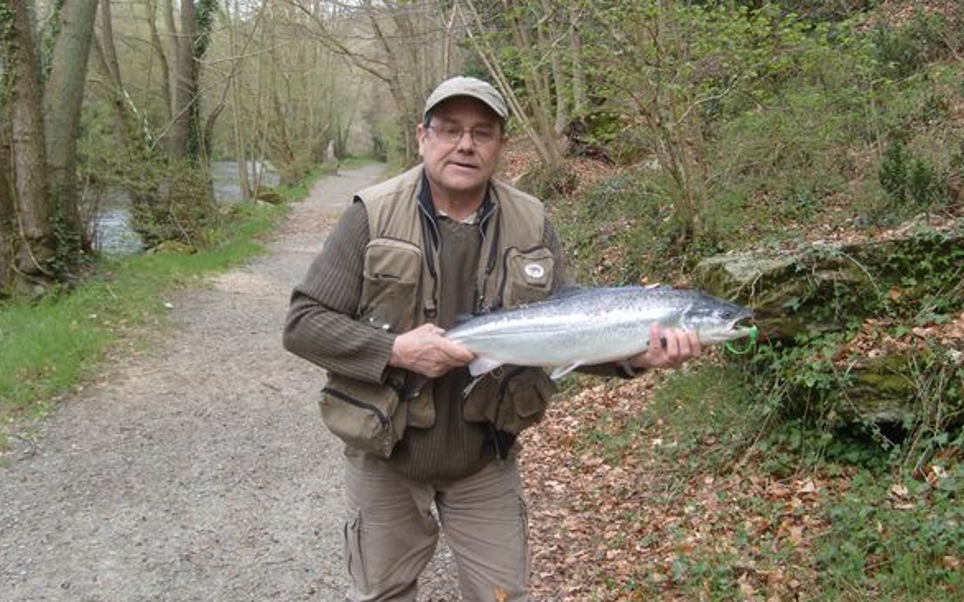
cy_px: 298
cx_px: 484
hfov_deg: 51.6
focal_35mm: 38
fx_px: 998
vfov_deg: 33.6
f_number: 2.8
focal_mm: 5.8
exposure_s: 1/125
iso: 80
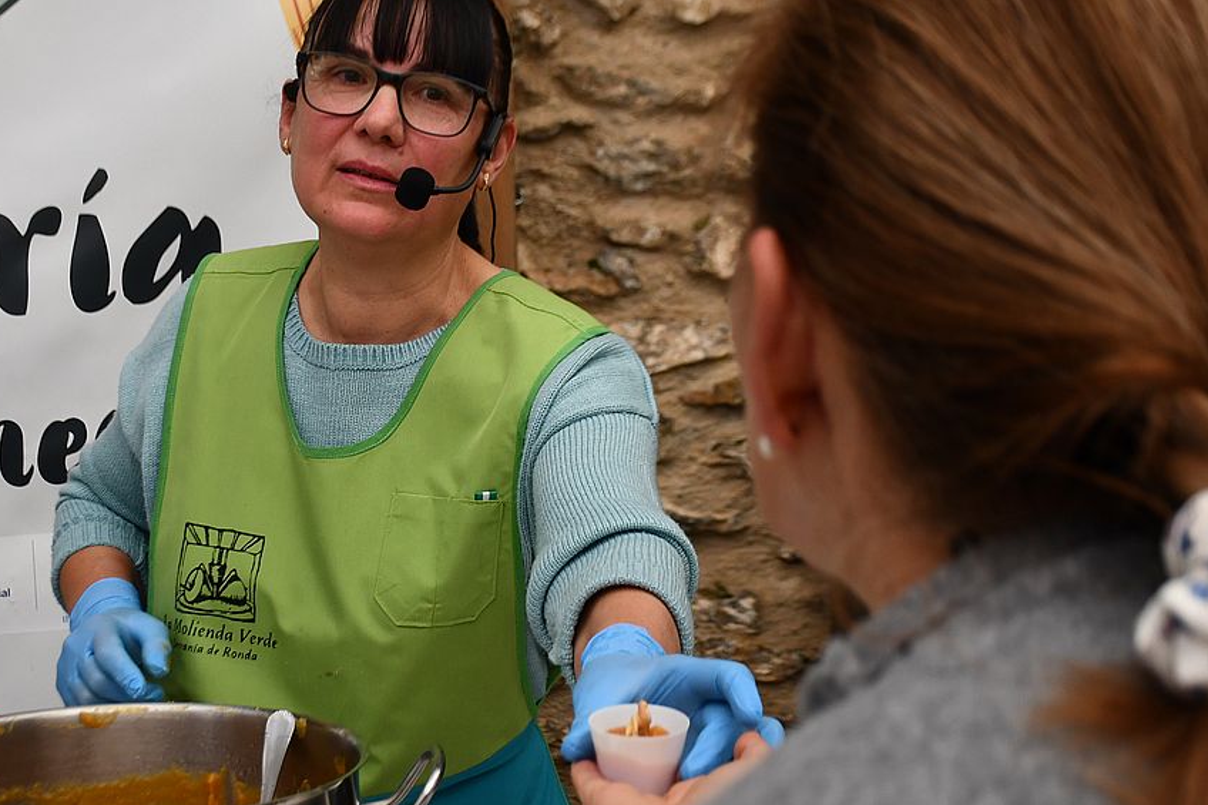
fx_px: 2583
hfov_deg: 26.2
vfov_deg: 17.7
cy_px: 401
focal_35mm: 77
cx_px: 436
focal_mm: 34
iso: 450
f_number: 4.2
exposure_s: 1/250
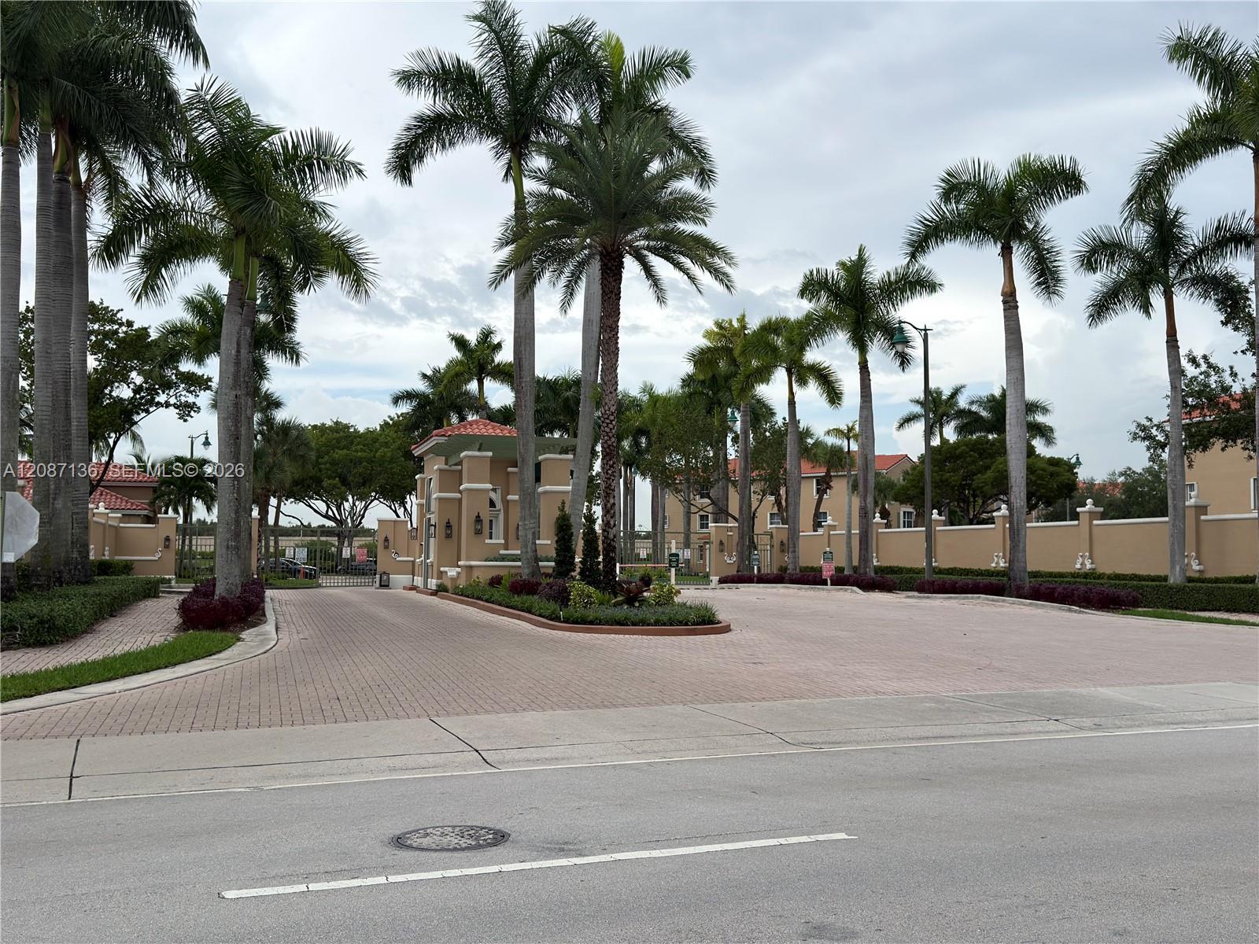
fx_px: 1273
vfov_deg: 40.7
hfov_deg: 52.6
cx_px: 630
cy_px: 472
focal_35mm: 35
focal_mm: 6.76
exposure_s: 1/3226
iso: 64
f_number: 1.78
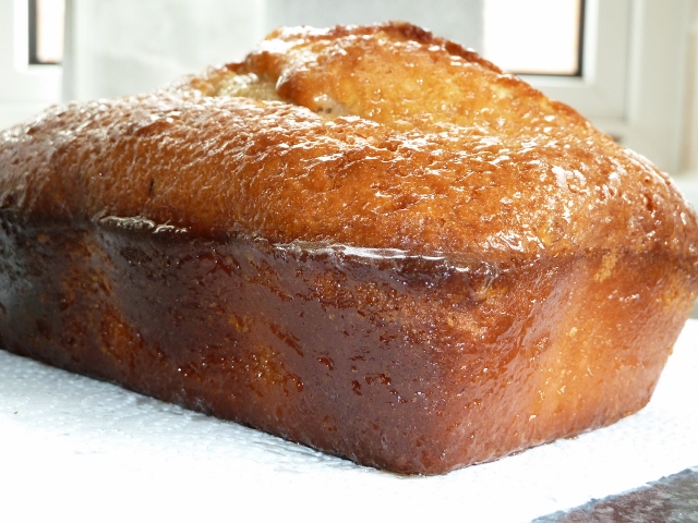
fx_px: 1049
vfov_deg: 28.0
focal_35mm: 52
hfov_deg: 36.8
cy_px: 262
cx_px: 349
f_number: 3.8
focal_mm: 8.5
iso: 200
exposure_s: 1/30
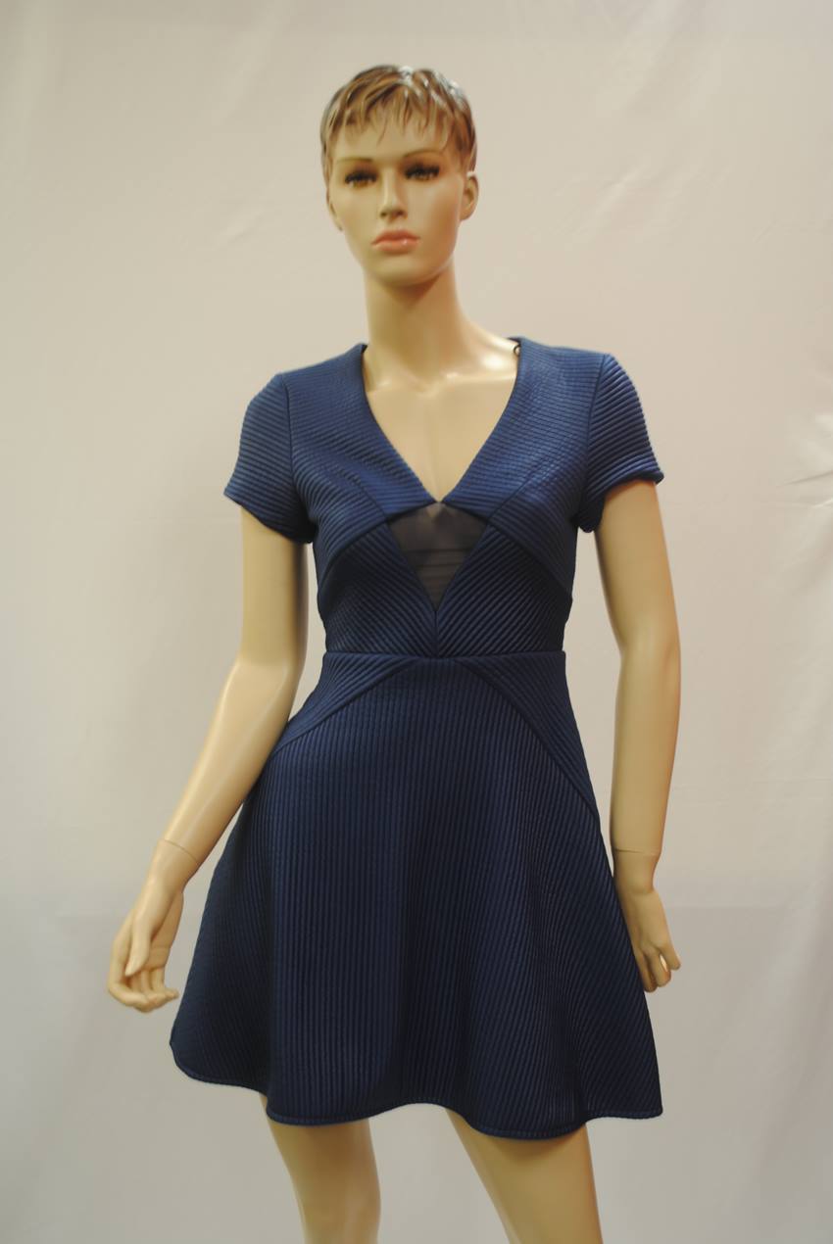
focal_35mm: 42
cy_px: 622
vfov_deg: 46.4
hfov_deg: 32.0
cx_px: 416
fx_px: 1454
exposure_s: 1/5
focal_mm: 28
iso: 100
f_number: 4.5
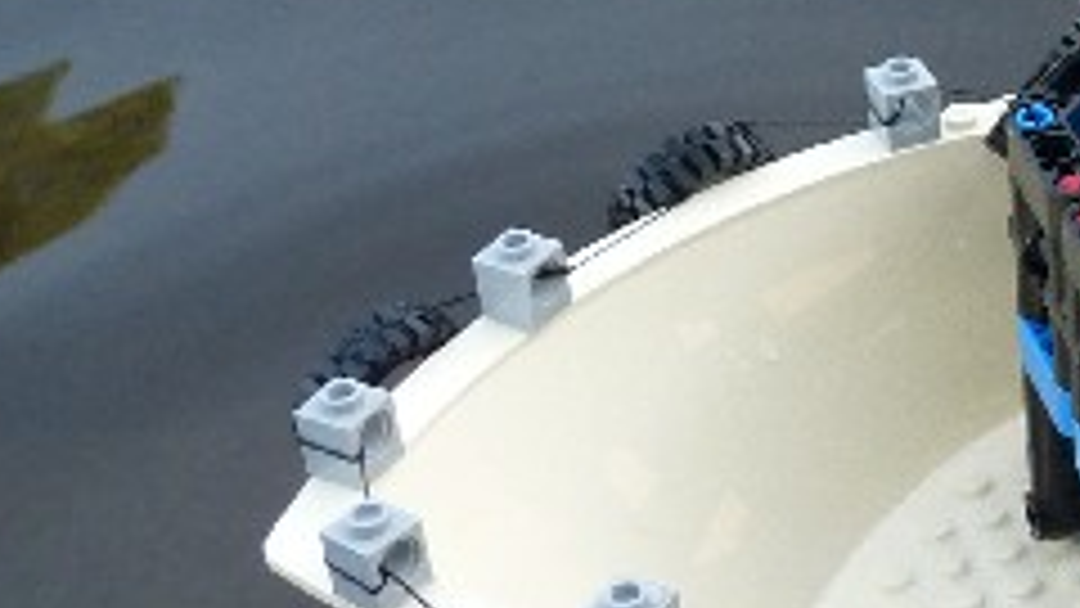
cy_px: 203
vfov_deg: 12.3
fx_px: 2806
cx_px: 1656
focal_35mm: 98
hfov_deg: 18.9
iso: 250
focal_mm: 4.8
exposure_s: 1/250
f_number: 2.8
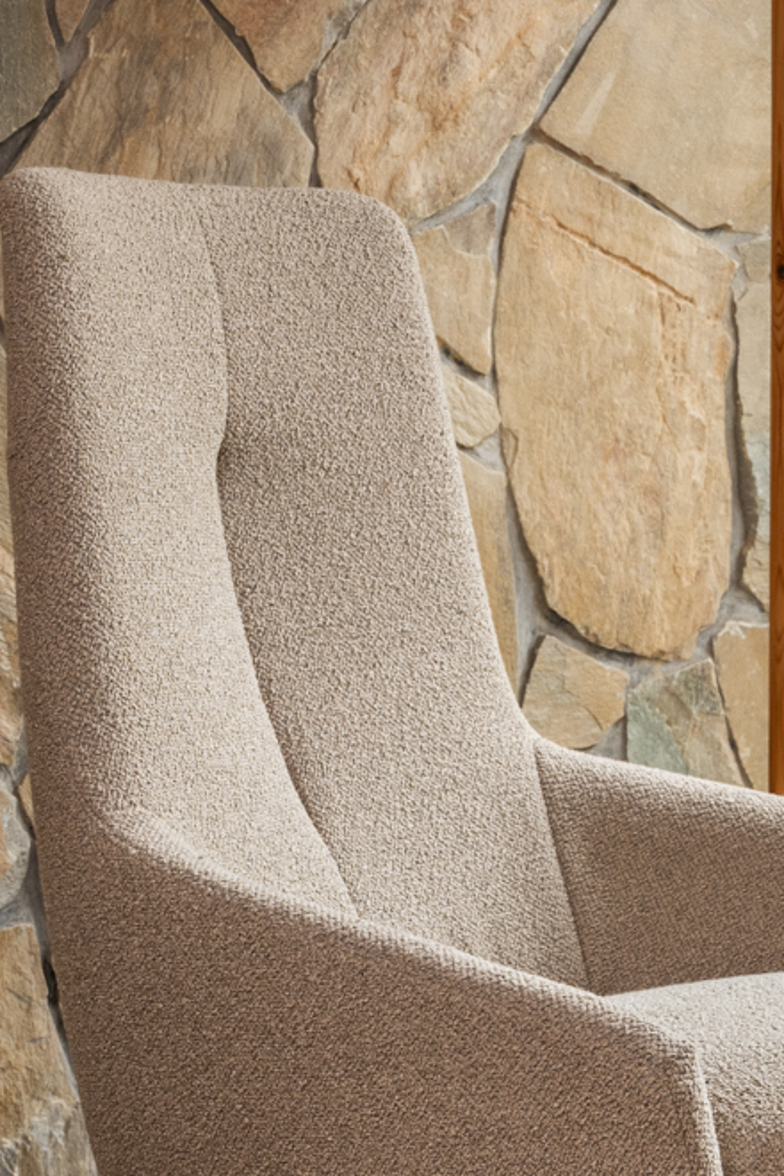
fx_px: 3462
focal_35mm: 106
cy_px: 508
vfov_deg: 19.3
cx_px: 751
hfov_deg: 12.8
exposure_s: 1/8
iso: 200
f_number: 10
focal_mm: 35
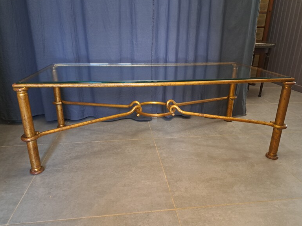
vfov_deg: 54.9
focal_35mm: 25
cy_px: 113
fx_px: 218
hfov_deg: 69.4
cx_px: 150
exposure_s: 1/20
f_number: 1.8
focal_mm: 5.23
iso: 800
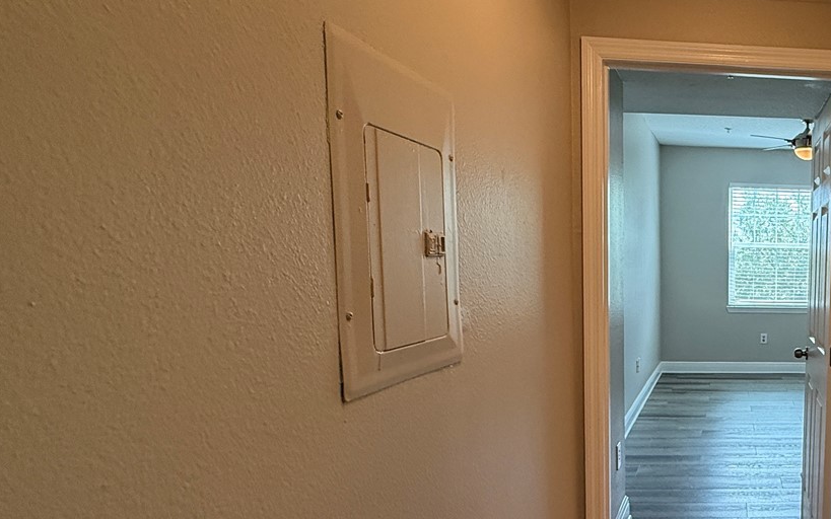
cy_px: 332
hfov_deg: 53.9
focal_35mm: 29
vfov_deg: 42.7
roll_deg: -1.5
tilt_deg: -6.8
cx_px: 789
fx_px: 657
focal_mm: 2.22
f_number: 2.2
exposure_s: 1/120
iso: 160
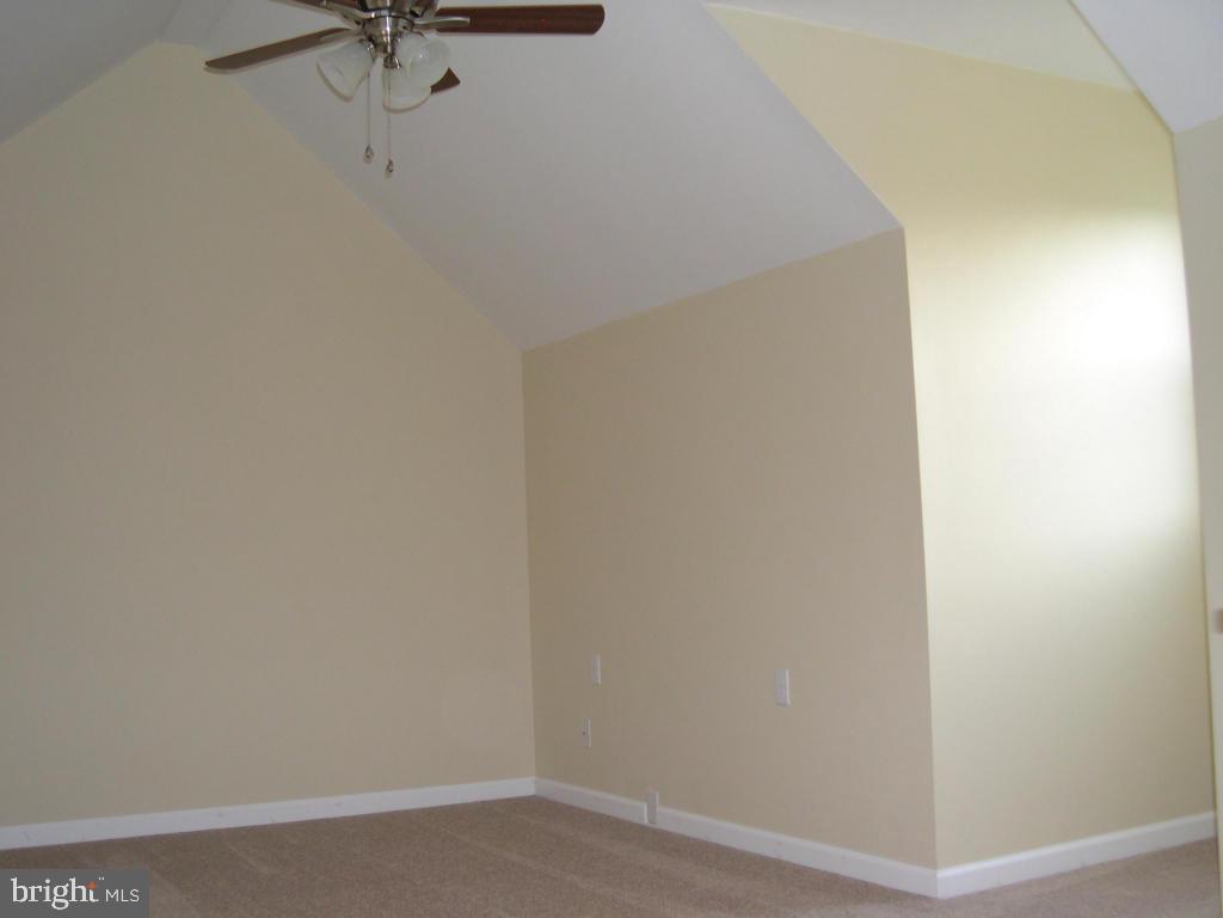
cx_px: 612
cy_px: 459
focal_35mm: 38
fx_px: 1343
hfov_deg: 49.0
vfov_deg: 37.7
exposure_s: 1/30
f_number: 2.8
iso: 100
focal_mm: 8
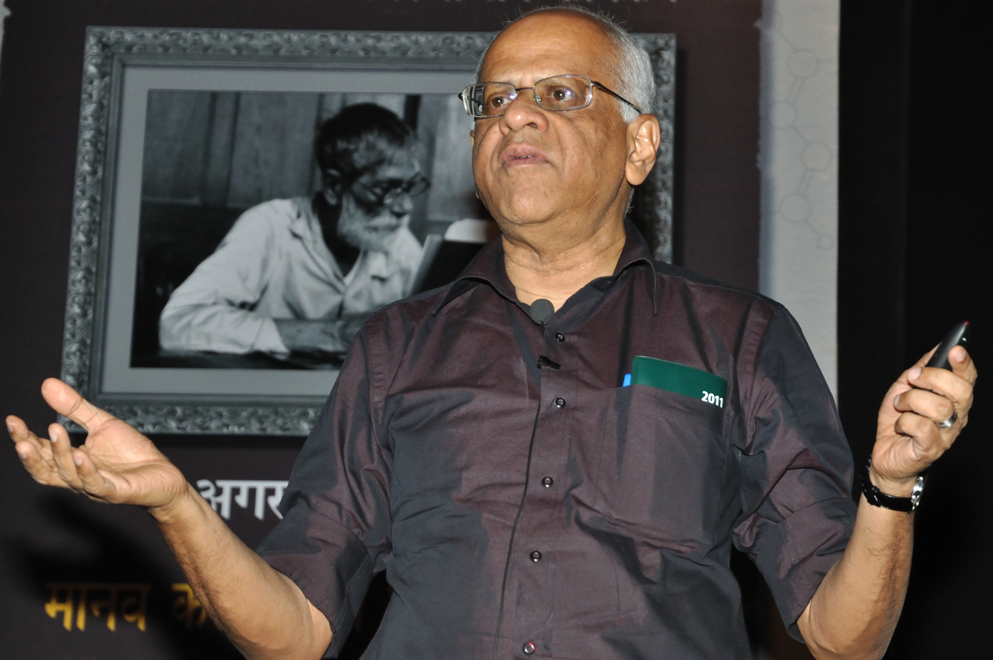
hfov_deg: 17.6
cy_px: 304
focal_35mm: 117
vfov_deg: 11.7
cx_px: 520
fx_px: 3212
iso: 800
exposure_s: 1/60
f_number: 5.3
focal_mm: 65
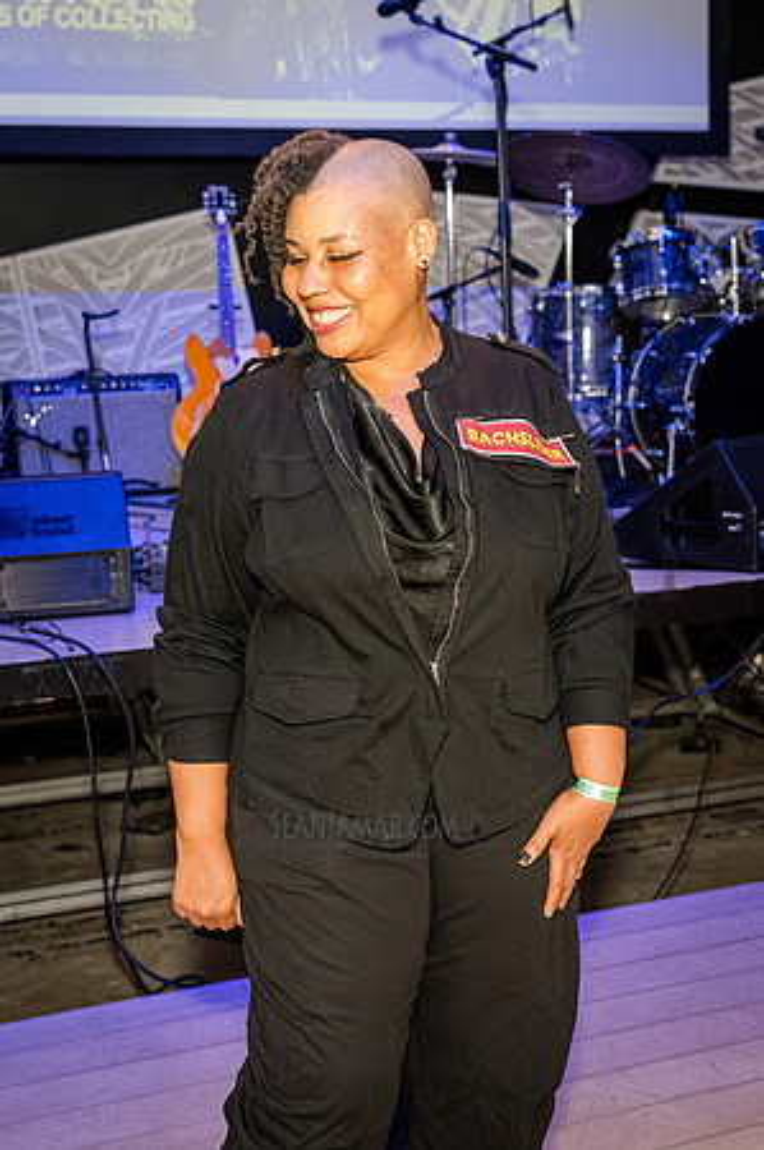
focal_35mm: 53
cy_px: 575
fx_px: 1677
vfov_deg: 37.8
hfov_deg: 25.6
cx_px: 456
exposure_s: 1/400
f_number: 3.5
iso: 10000
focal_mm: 35
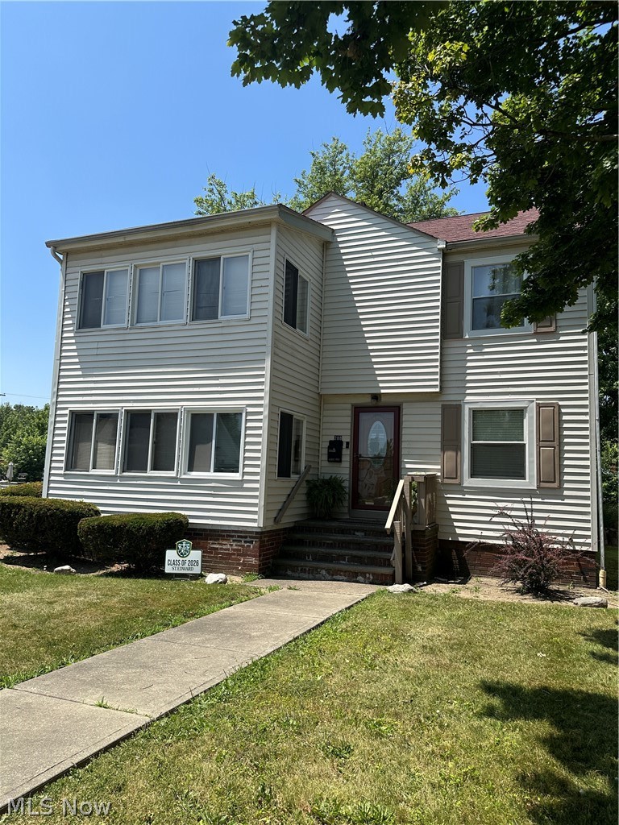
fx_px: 572
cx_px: 310
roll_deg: -3.9
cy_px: 412
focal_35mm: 24
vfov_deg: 71.6
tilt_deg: +9.0
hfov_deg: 56.8
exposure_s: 1/3861
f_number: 1.78
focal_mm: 6.86
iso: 80
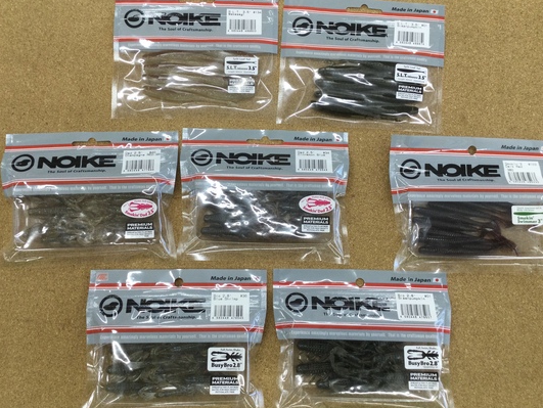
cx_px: 272
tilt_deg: -80.3
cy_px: 194
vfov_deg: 40.7
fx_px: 549
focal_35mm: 35
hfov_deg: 52.6
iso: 25
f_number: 2.4
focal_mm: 3.3
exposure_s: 1/40
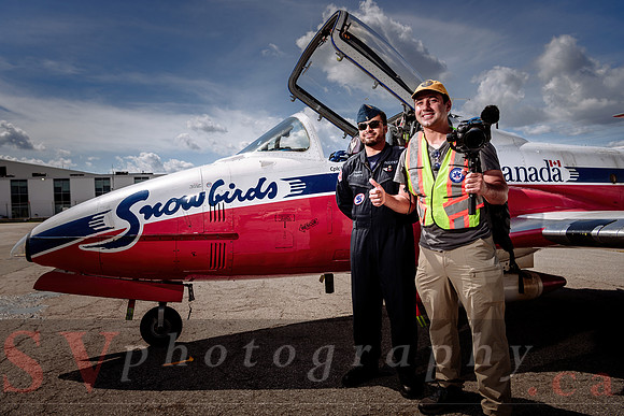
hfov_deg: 71.1
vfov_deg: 51.0
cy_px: 207
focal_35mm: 25
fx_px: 436
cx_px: 299
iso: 64
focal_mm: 24
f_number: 6.3
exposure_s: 1/250
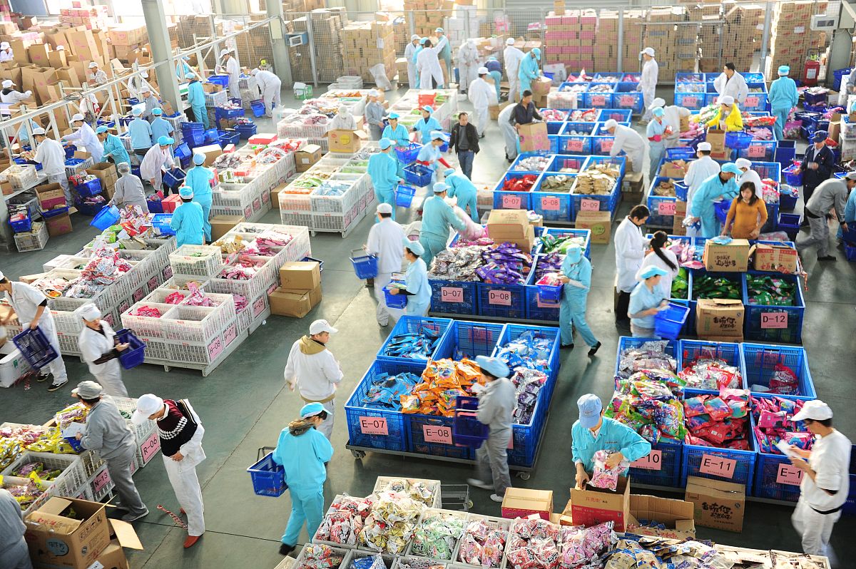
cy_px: 284
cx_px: 428
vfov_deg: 36.8
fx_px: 855
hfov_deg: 53.2
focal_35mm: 36
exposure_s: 1/30
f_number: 5.6
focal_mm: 36
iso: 1000
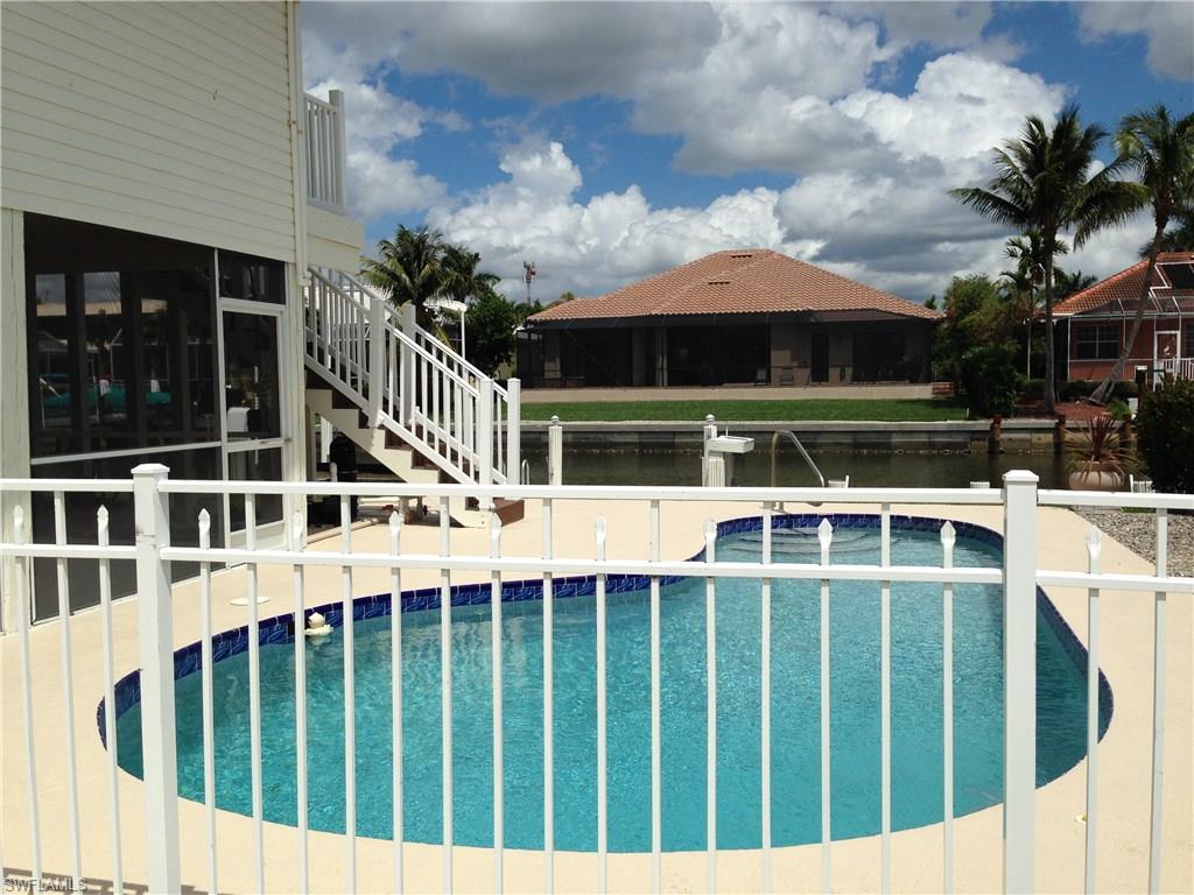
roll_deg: +2.9
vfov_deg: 42.9
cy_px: 448
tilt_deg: -5.1
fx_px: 1138
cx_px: 597
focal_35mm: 33
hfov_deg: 55.4
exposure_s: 1/4926
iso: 50
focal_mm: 4.12
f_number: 2.4
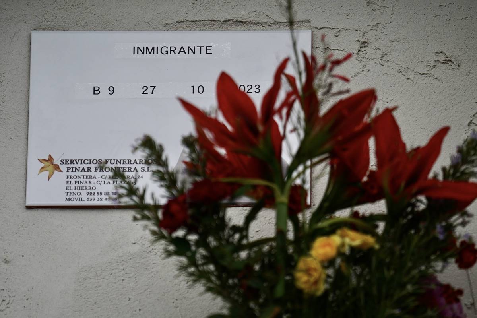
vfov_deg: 4.6
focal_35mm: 300
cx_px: 238
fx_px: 3975
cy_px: 159
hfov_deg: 6.9
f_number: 2.8
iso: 800
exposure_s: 1/800
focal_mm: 200
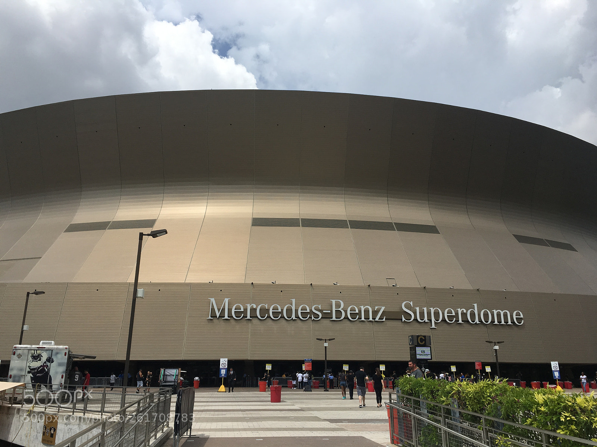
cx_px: 298
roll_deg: -0.2
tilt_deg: +17.9
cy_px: 224
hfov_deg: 61.7
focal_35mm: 29
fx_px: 500
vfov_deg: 48.2
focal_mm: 4.15
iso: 25
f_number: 2.2
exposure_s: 1/3205
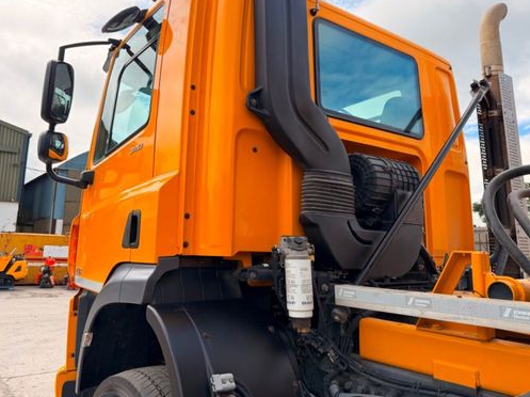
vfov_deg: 47.9
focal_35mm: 29
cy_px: 159
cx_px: 234
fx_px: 444
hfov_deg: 61.5
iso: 100
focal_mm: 6.76
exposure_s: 1/1812
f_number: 1.78
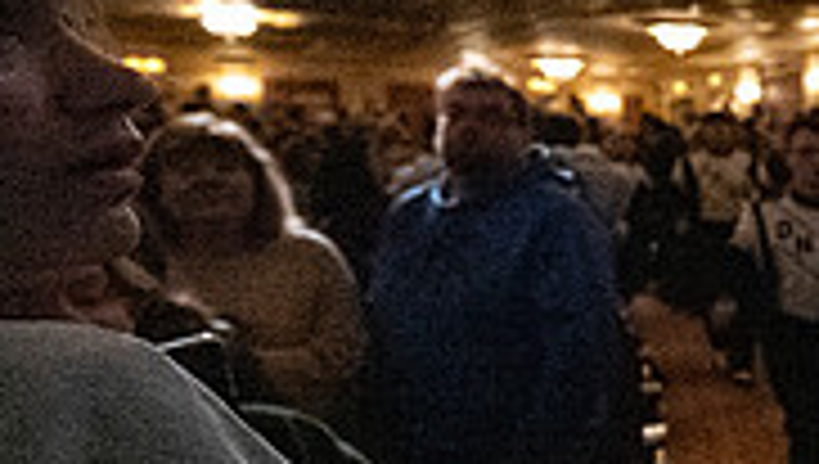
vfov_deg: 21.9
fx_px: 1196
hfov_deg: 25.5
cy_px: 277
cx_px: 1300
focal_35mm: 55
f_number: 4
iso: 40637
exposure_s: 1/400
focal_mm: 16.5
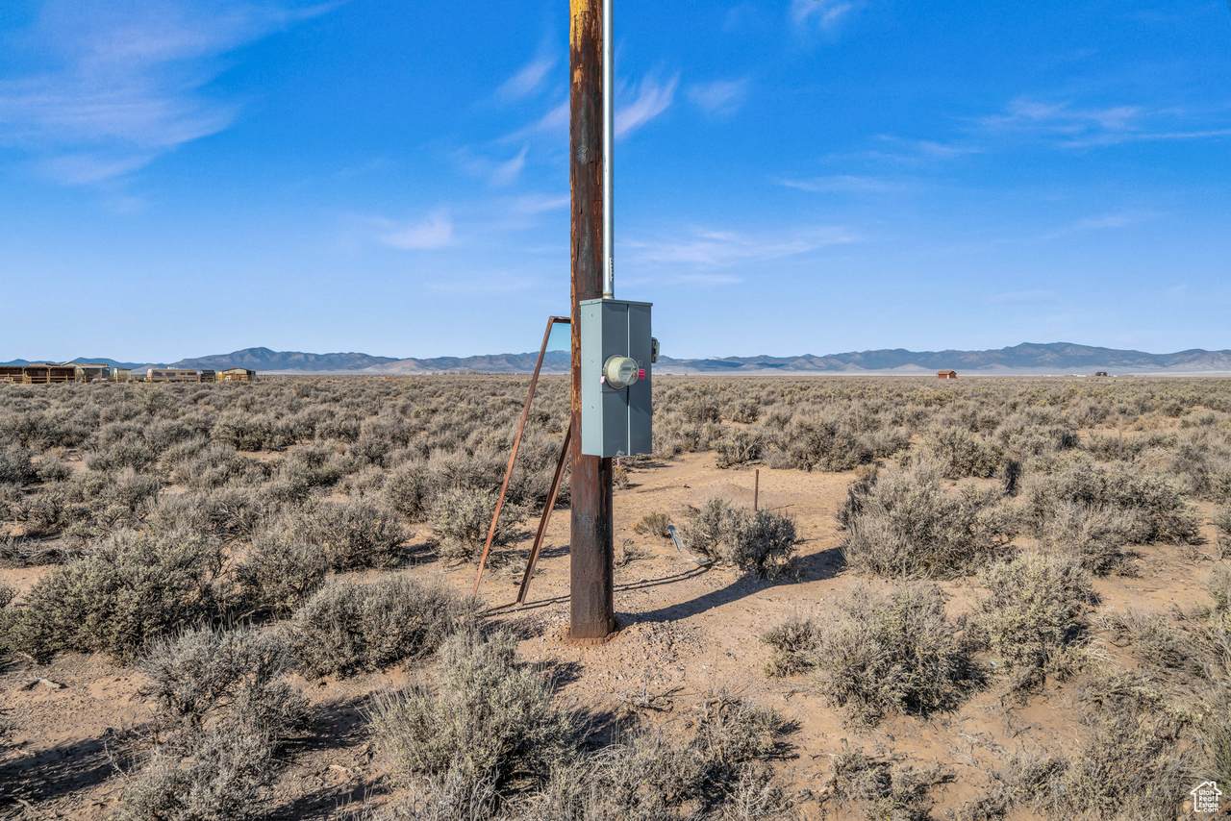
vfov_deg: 53.2
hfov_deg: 73.7
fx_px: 821
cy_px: 410
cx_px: 616
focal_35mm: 24
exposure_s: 1/320
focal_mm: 24
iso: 100
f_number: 9
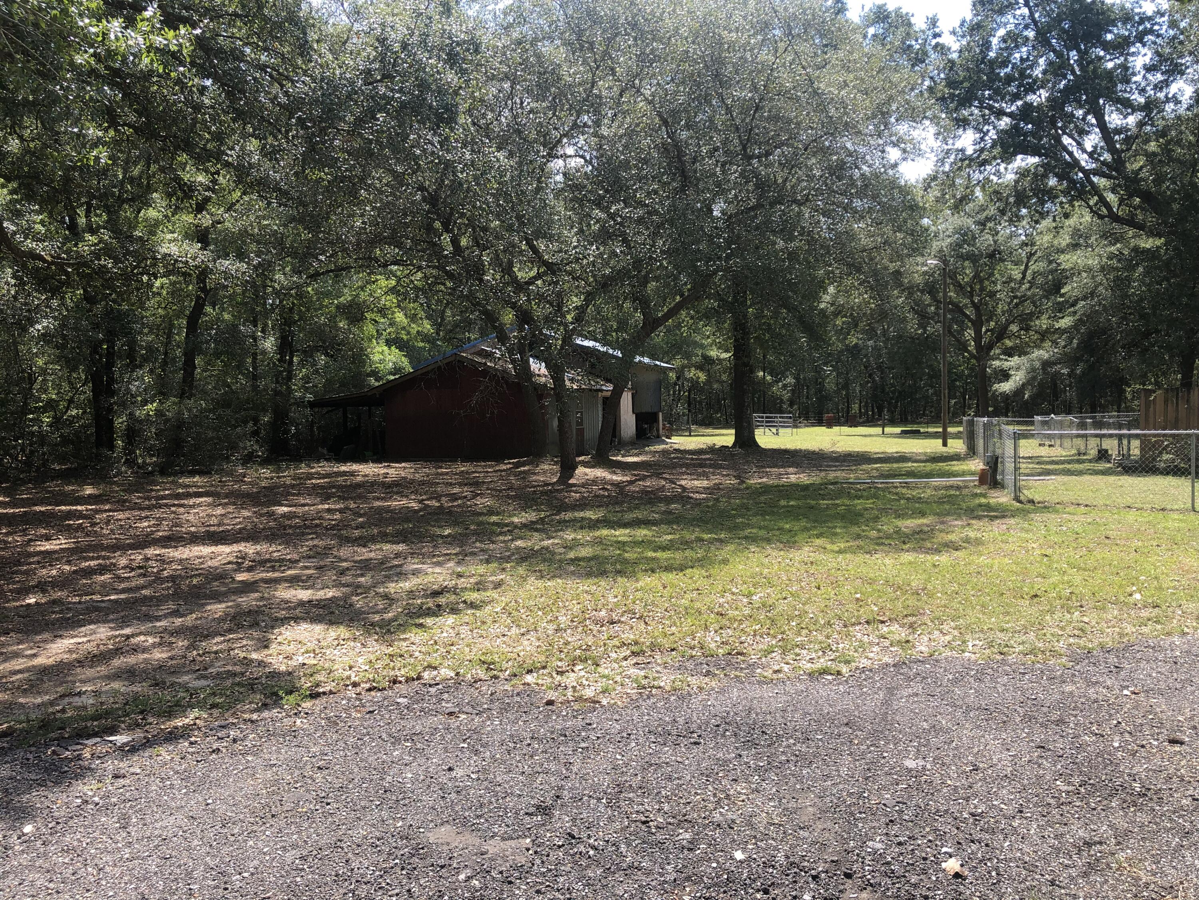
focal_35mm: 28
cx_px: 600
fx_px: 970
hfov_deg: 63.4
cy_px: 450
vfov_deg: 49.7
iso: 20
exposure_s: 1/533
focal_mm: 3.99
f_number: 1.8
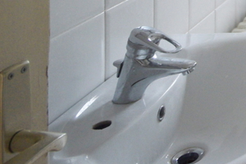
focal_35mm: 60
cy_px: -139
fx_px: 410
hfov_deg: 20.8
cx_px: 458
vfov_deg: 17.7
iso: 320
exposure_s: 1/25
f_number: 4.5
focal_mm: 10
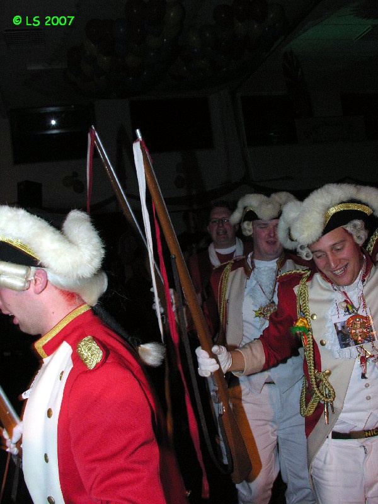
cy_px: 252
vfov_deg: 52.6
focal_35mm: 35
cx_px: 189
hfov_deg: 40.7
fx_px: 510
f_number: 4
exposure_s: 1/60.1
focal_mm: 8.9
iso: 200
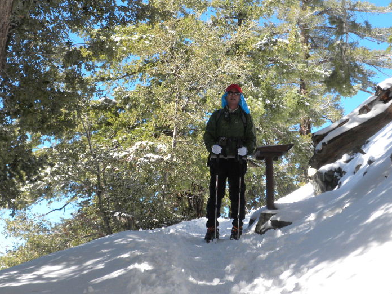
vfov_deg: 21.3
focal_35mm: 69
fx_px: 781
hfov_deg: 28.2
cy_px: 130
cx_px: 204
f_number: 4.7
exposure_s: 1/379
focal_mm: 10.7
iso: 150
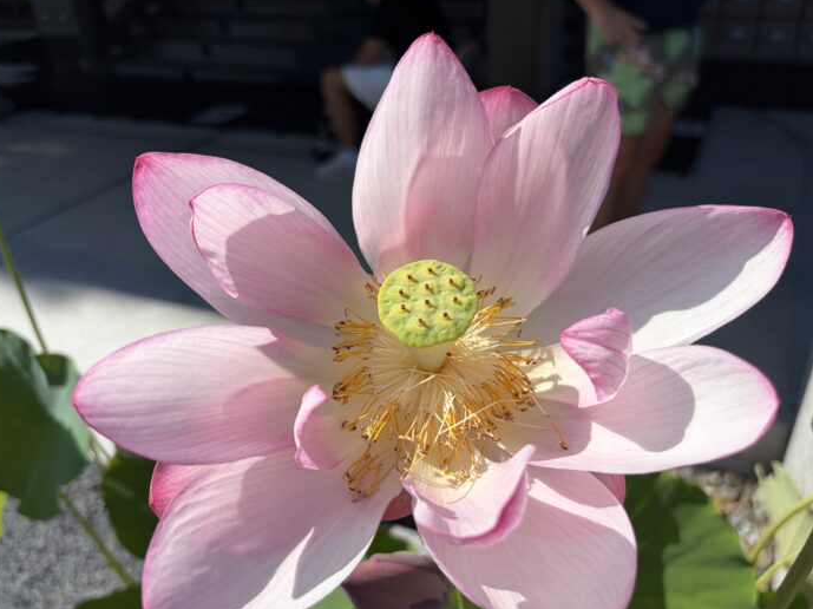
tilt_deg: -32.7
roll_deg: +3.3
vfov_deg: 48.1
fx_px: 681
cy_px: 328
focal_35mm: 29
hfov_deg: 61.6
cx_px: 437
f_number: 1.6
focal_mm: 5.96
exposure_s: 1/5348
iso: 50
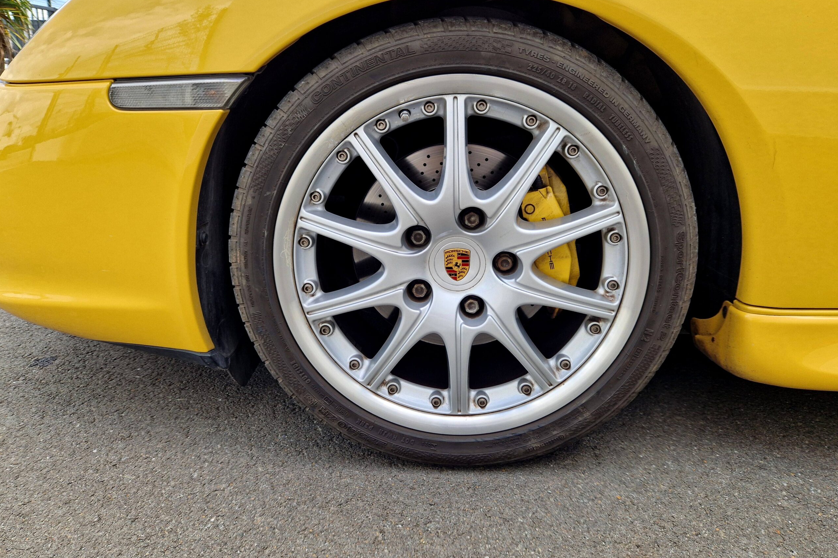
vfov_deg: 53.0
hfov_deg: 73.7
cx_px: 418
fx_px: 559
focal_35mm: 24
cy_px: 253
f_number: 1.8
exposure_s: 1/292
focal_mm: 5.4
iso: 50
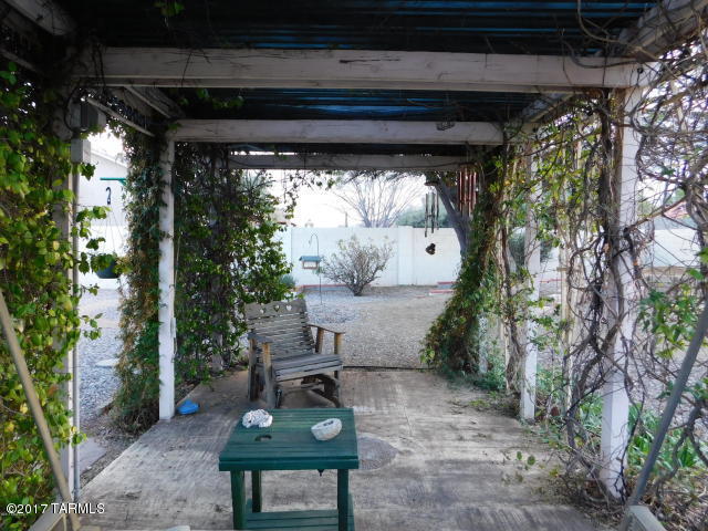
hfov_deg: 73.9
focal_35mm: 23
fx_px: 470
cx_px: 354
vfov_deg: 58.9
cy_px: 266
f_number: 3
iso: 125
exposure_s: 1/50
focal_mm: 4
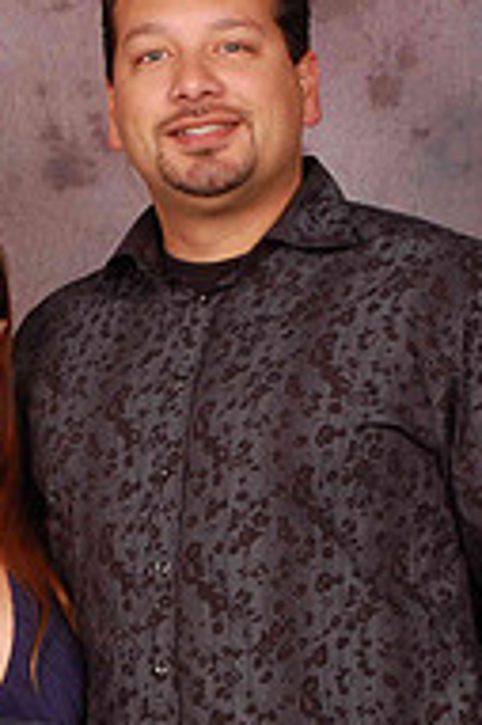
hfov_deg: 10.2
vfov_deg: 15.2
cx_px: 146
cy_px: 596
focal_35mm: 134
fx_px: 2696
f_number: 10
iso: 200
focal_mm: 38
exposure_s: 1/125
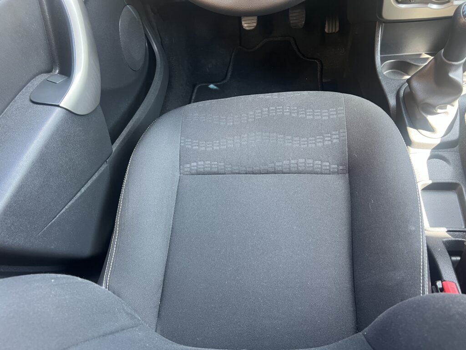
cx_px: 233
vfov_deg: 53.1
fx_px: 350
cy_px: 175
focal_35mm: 26
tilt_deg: -53.8
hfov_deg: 67.3
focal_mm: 5.7
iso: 125
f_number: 1.5
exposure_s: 1/84
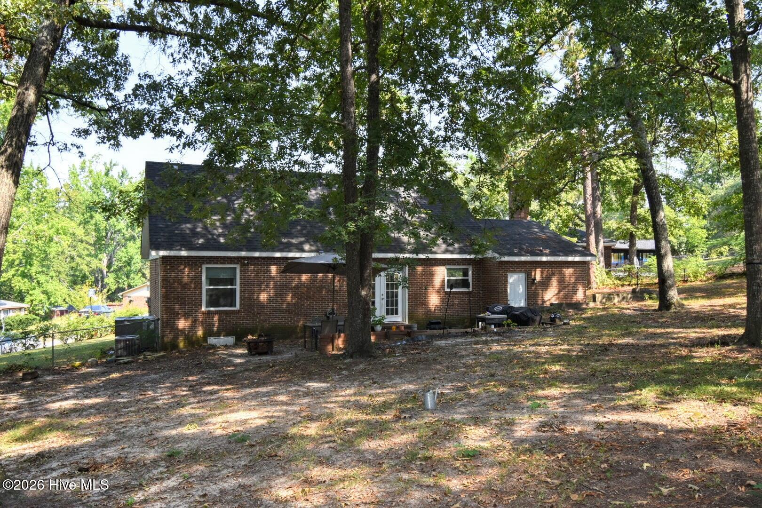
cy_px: 254
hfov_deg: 61.9
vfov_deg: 43.6
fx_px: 635
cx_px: 381
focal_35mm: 30
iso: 110
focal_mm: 20
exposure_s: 1/125
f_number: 5.6
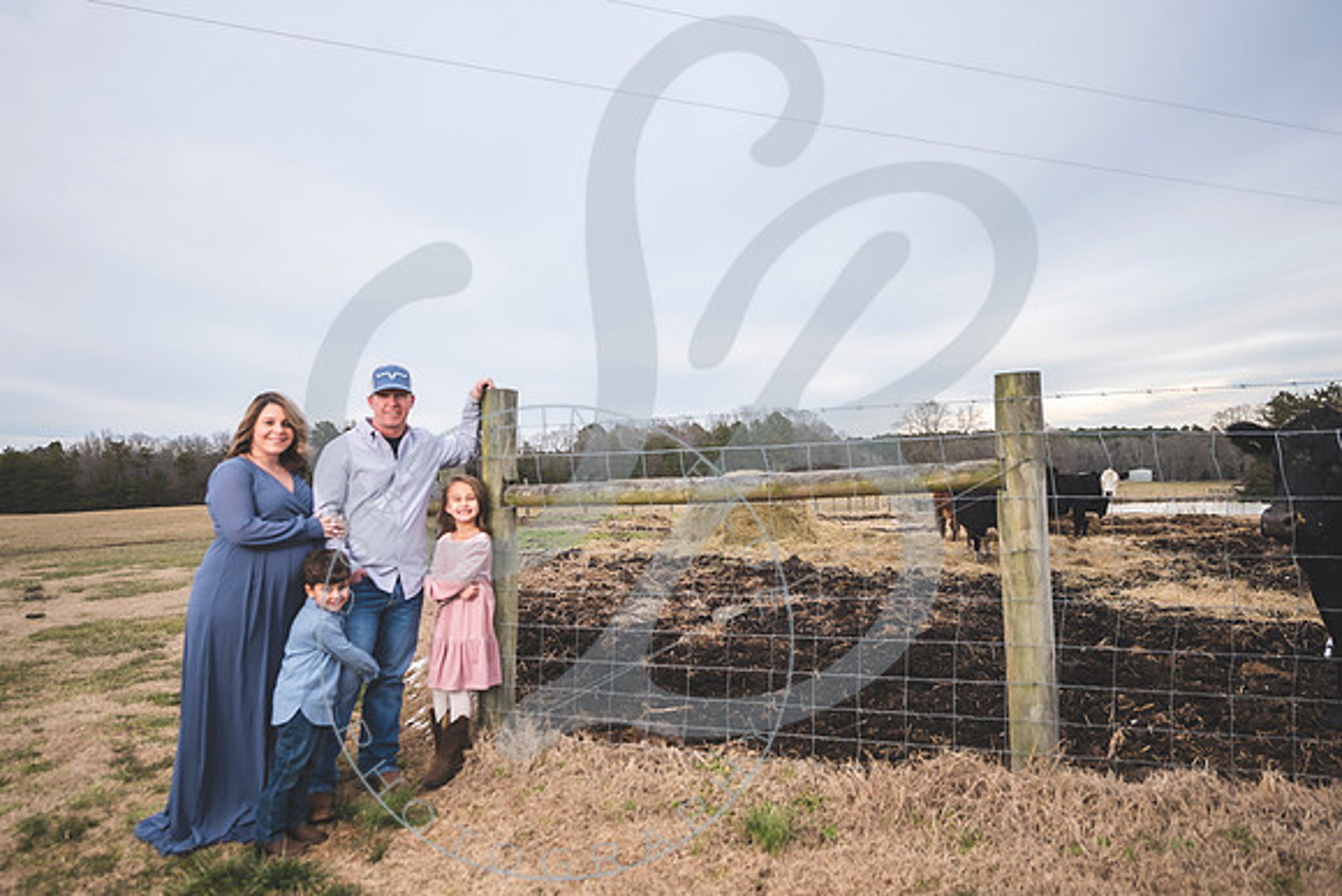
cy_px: 449
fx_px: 962
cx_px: 643
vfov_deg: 49.9
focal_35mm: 26
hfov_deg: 69.8
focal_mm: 24
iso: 100
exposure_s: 1/250
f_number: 2.8
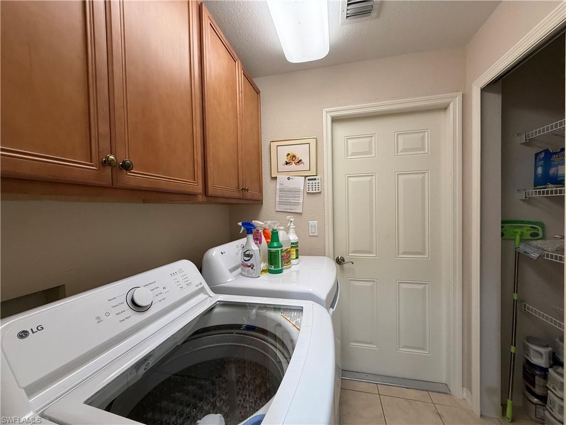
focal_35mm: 14
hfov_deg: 102.1
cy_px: 212
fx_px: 229
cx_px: 283
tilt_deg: -0.8
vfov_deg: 85.7
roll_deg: +1.0
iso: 320
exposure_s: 1/120
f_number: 2.2
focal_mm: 2.22
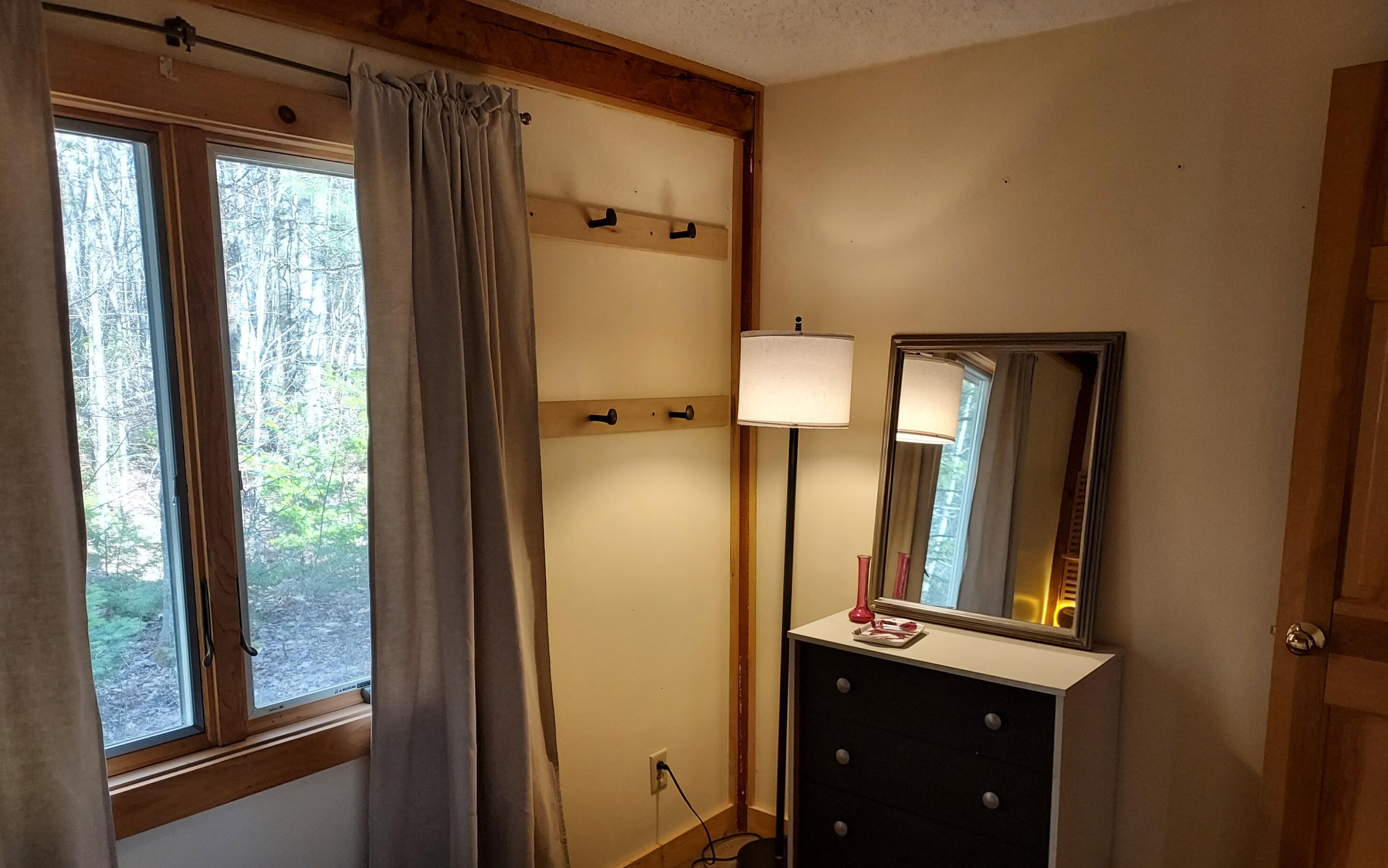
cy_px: 527
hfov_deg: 70.4
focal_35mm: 26
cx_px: 692
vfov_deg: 47.3
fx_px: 984
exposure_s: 1/60
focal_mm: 4.6
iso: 125
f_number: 1.8
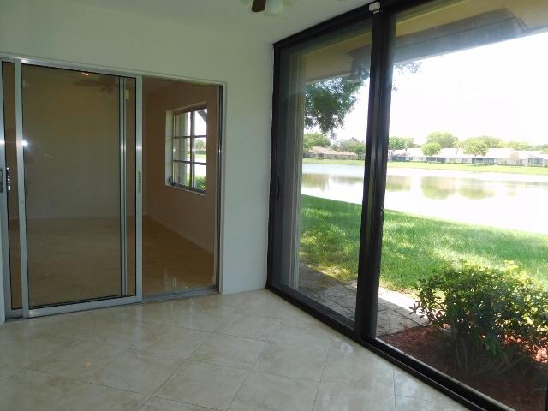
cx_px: 274
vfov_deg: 54.9
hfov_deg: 69.4
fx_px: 396
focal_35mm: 25
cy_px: 206
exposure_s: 1/160
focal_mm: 4.5
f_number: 3.4
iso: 125
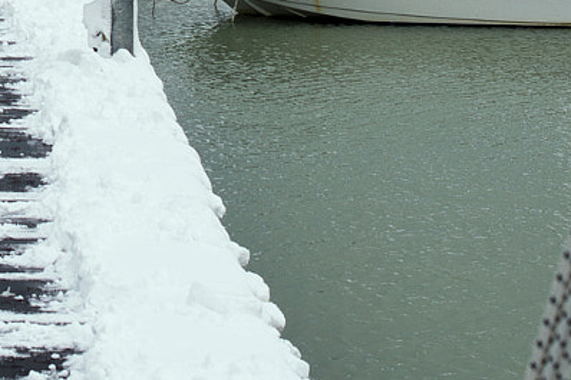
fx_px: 3187
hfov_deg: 10.1
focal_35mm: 201
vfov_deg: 6.7
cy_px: -193
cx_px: -34
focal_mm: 50
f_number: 9
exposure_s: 1/200
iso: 50
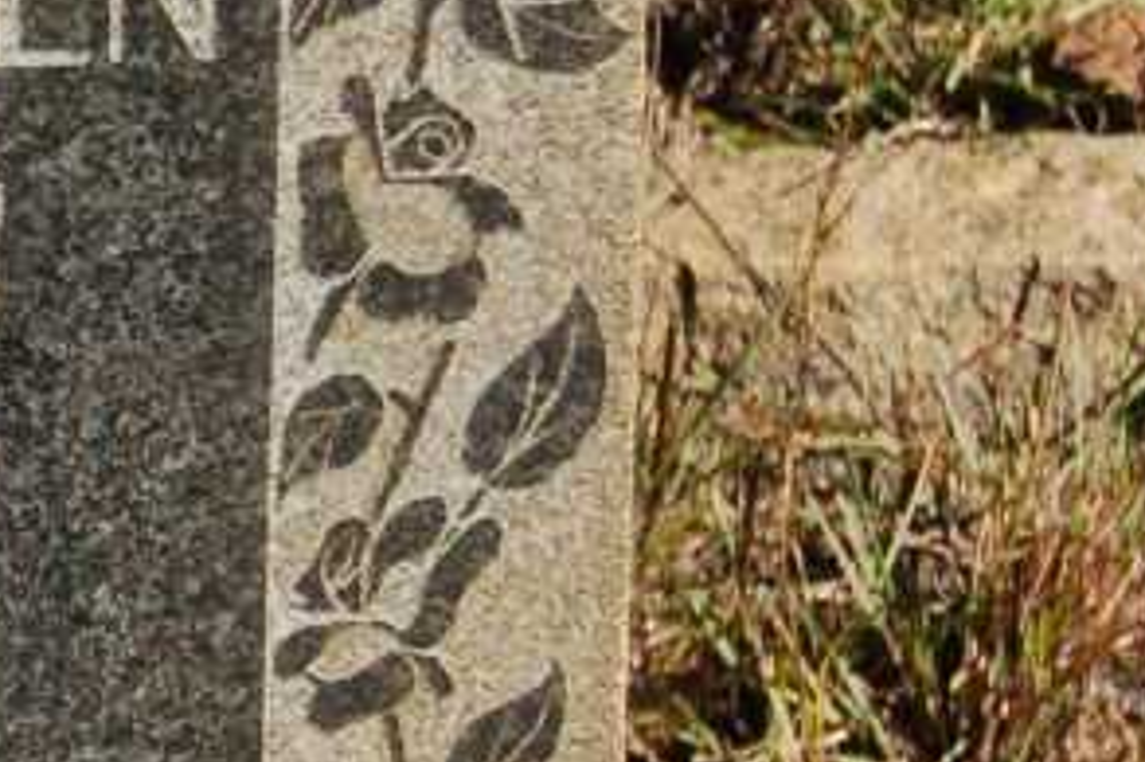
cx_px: -836
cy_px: 213
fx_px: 10140
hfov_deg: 6.3
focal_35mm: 319
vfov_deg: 4.3
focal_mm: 52
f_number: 6.3
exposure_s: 1/400
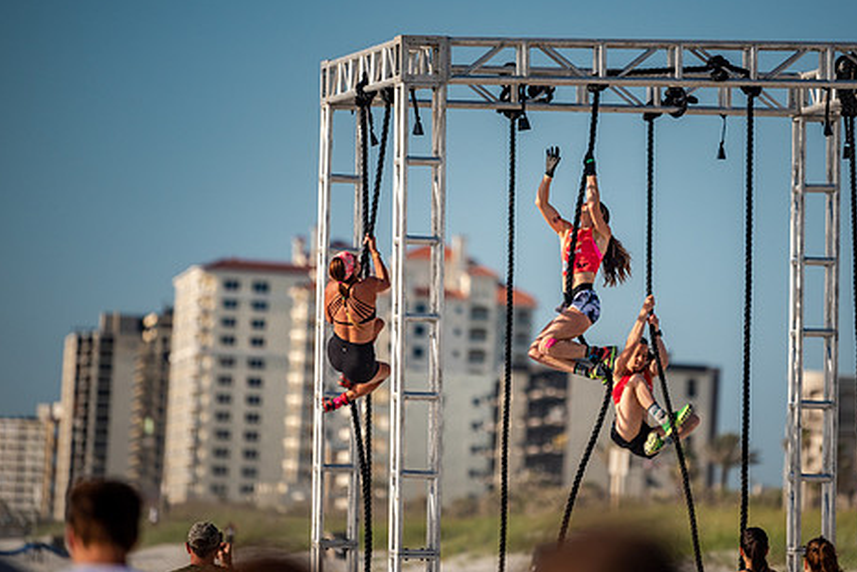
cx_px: 548
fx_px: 6929
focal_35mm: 291
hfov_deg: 7.1
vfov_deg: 4.7
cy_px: 228
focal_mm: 200
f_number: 2.8
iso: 450
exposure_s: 1/4000
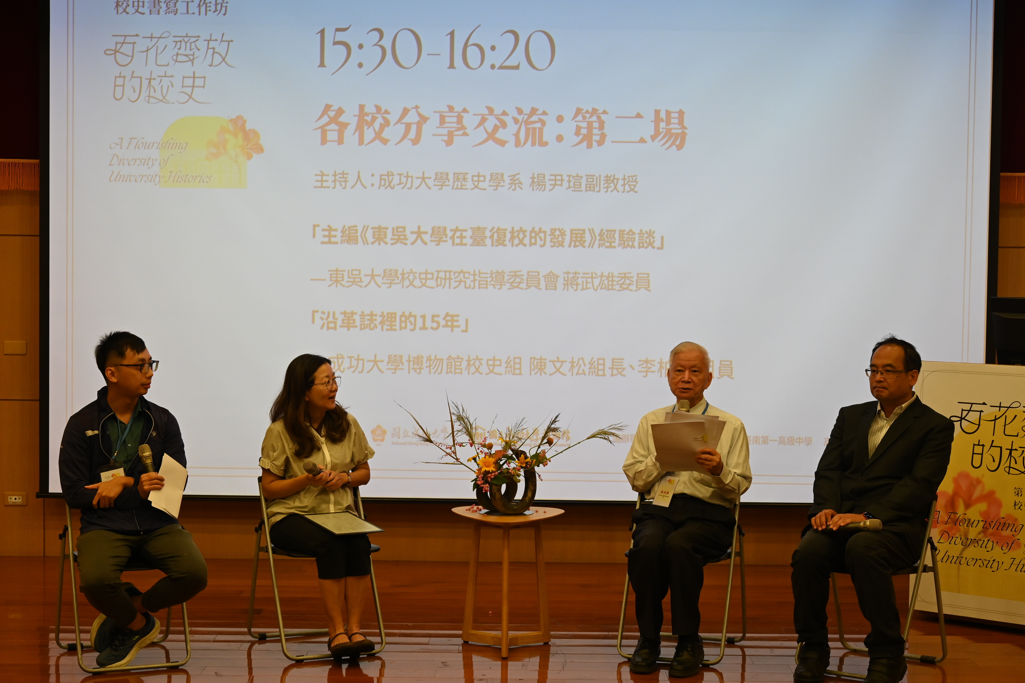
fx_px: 1708
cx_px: 516
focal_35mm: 60
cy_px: 344
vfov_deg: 22.6
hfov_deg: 33.4
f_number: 7.1
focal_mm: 59
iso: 1800
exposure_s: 1/100
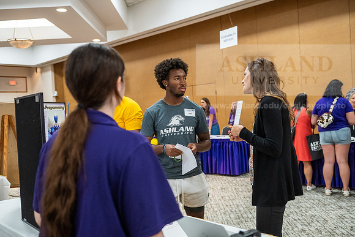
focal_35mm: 36
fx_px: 355
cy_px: 118
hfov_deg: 53.1
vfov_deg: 36.9
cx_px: 178
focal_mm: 36
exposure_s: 1/200
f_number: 3.2
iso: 4000
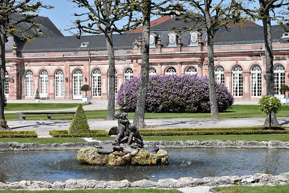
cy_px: 96
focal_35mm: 93
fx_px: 747
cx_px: 144
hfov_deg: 21.9
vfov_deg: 14.7
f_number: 11
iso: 2500
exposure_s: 1/8000
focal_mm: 62
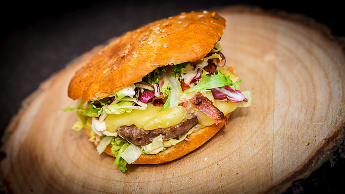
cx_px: 177
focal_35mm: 79
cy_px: 115
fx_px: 719
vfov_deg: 15.3
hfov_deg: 27.0
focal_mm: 70
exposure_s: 1/250
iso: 100
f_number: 4
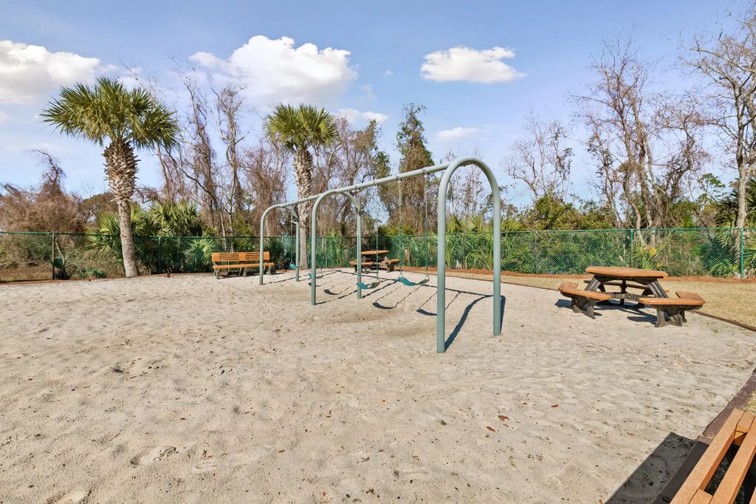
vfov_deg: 73.7
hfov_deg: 96.8
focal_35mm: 16
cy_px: 252
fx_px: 336
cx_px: 378
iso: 400
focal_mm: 16
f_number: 9
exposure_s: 1/200
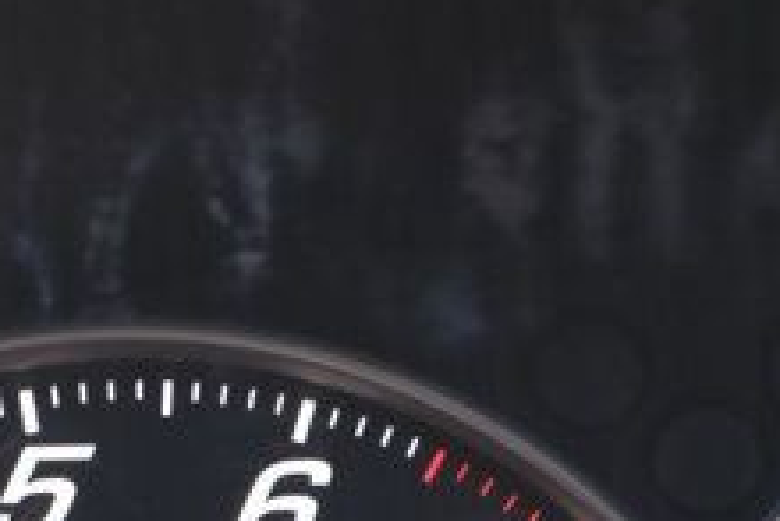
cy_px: 1138
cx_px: 812
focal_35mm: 174
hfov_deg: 11.6
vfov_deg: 7.5
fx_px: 3779
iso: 640
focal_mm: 25
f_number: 6.3
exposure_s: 1/15
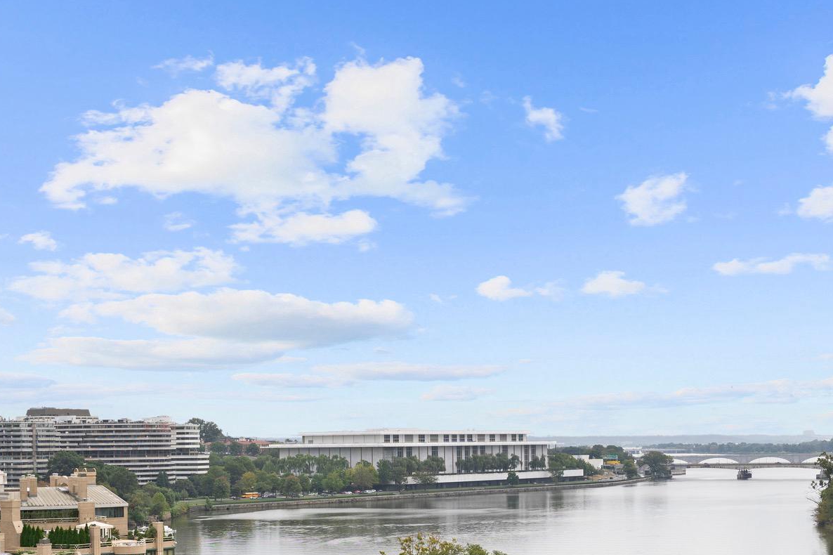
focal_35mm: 57
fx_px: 1318
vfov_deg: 23.5
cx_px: 384
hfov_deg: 35.0
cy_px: 432
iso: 100
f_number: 8
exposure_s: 1/400
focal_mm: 33
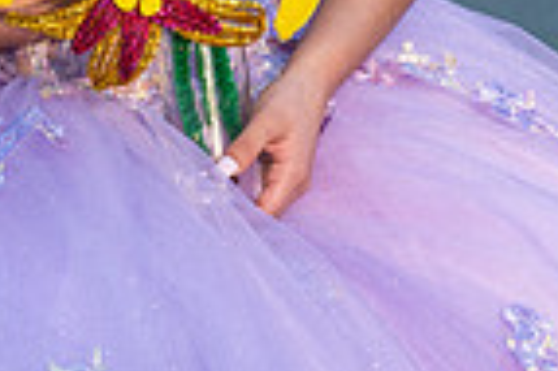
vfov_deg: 4.8
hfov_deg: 7.3
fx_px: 4397
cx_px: 281
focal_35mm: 284
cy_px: -342
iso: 400
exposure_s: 1/200
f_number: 6.3
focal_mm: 70
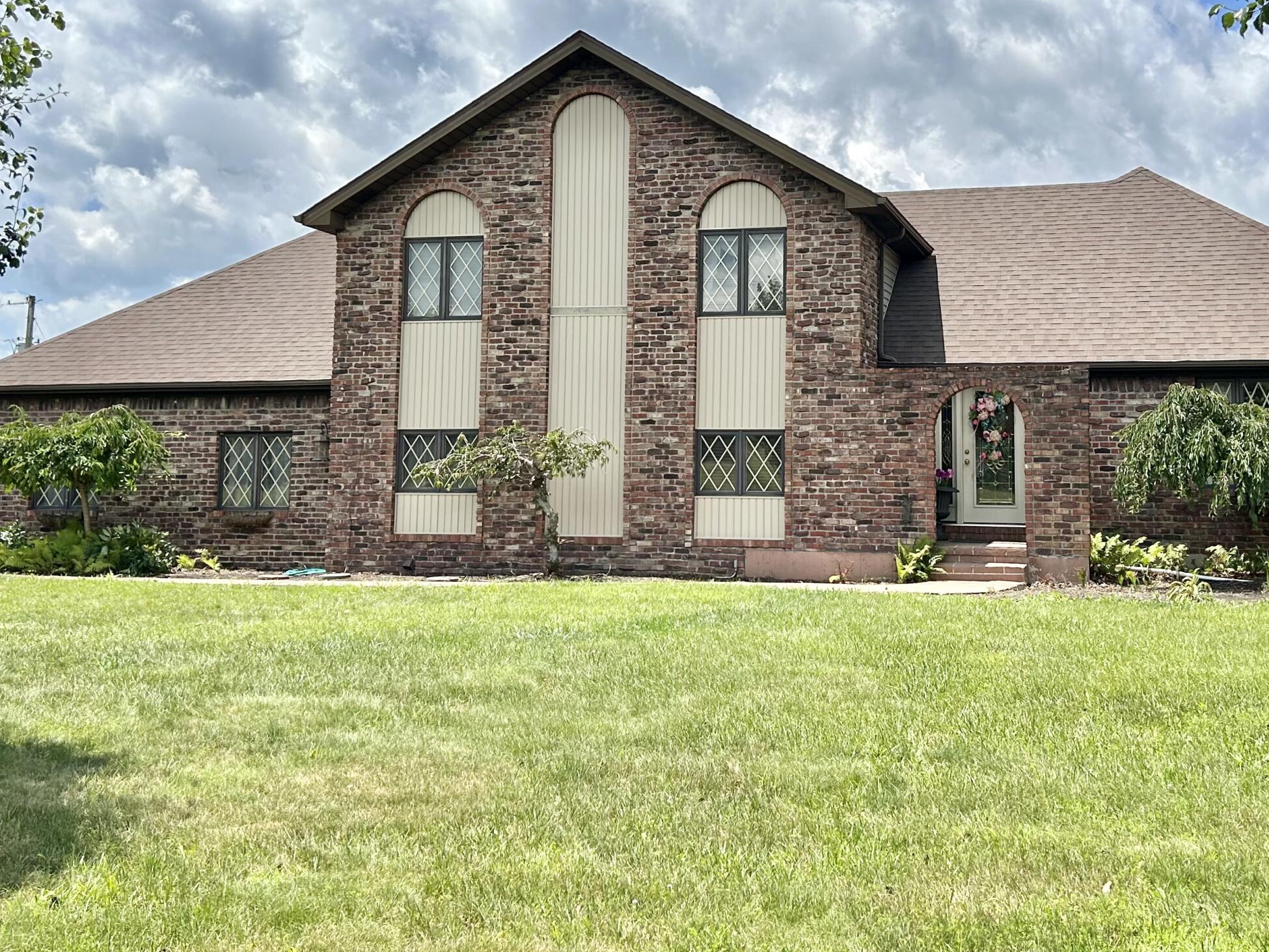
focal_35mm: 40
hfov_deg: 46.5
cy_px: 349
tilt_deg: +4.9
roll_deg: -1.0
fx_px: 1467
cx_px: 763
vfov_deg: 35.7
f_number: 1.5
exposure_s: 1/5587
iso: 50
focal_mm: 5.7
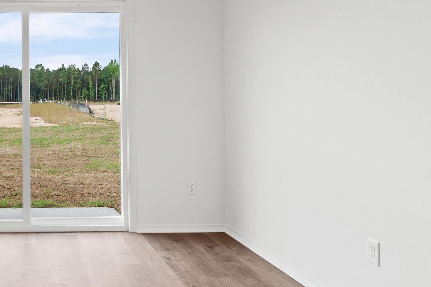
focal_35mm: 36
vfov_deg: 36.5
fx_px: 431
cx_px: 30
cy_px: 96
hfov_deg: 46.9
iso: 250
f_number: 9
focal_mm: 12
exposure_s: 1/20
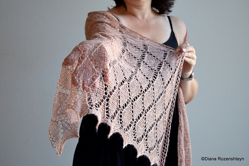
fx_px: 505
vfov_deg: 18.7
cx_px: 123
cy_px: 83
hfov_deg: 27.7
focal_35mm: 73
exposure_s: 1/60
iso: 800
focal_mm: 48
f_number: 5.3
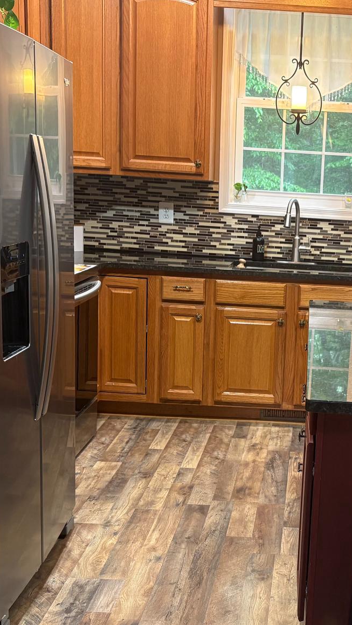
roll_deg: -2.4
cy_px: 352
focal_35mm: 50
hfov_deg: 23.4
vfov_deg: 41.2
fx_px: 829
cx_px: 314
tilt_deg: -12.1
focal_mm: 5.96
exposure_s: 1/60
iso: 200
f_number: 1.6
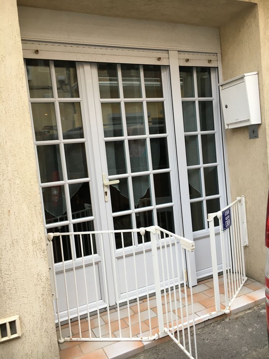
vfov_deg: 61.7
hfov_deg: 48.2
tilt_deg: -3.0
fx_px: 300
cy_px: 180
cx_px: 134
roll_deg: +4.5
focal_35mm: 29
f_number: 2.2
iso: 25
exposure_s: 1/33
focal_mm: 4.15
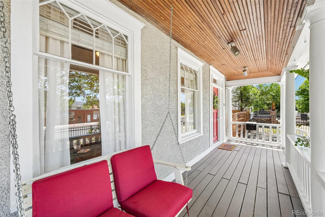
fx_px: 135
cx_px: 162
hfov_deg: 100.4
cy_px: 108
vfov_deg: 77.3
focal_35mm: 15
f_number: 8
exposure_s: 1/80
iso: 800
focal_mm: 10
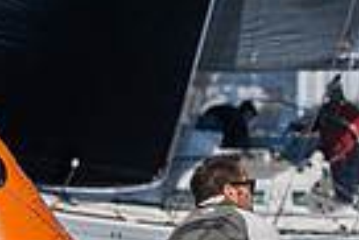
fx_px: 9024
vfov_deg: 1.5
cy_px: 83
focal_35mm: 904
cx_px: 891
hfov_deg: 2.3
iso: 400
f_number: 6.3
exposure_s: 1/6400
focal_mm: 175
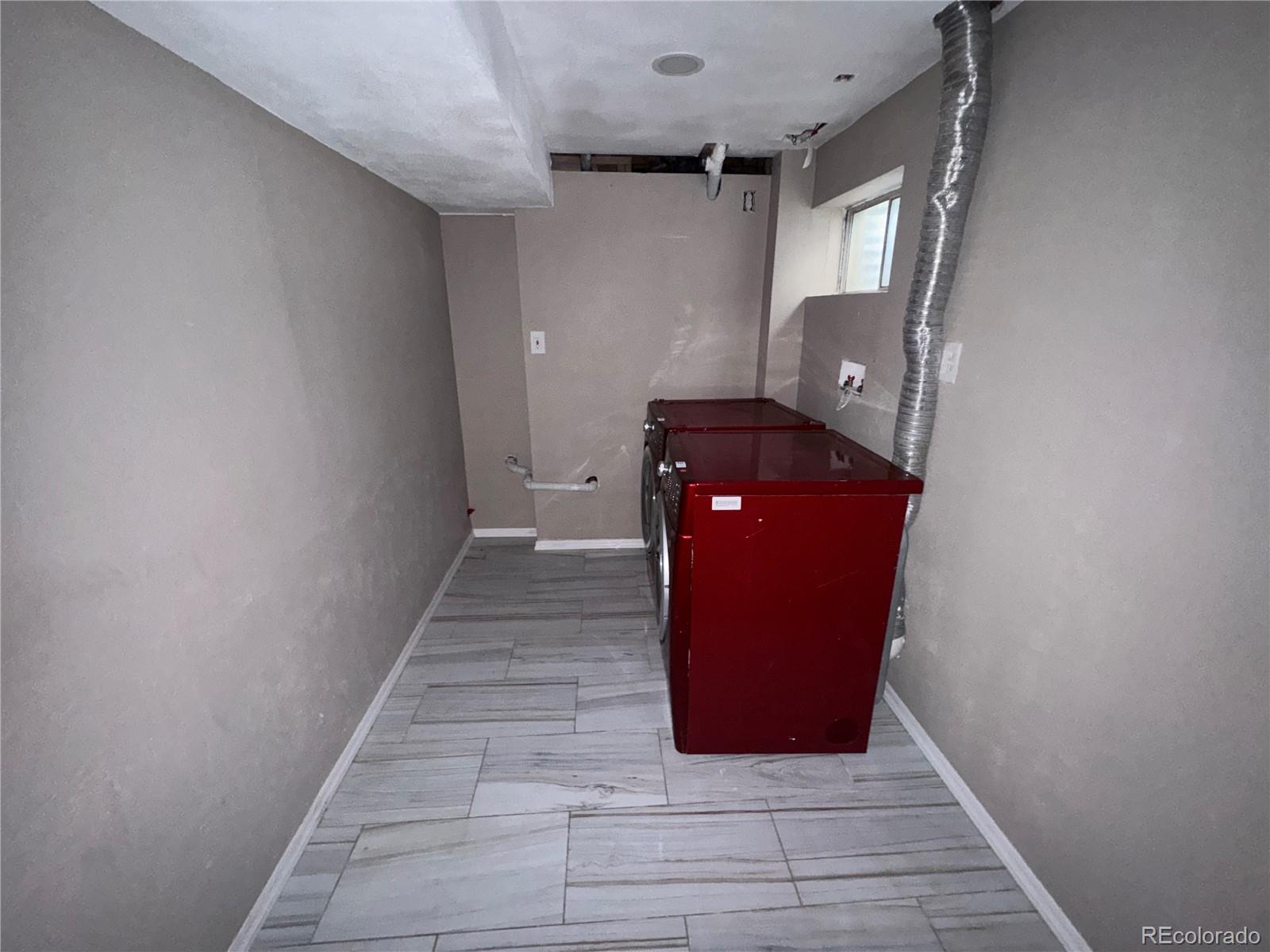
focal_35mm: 14
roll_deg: -0.5
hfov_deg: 102.1
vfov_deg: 85.7
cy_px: 476
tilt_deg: -19.0
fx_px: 514
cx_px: 635
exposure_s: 1/19
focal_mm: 2.22
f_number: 2.2
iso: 320
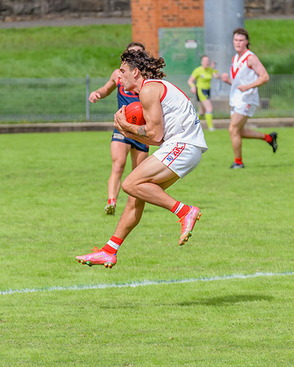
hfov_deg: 3.0
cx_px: 116
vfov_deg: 3.7
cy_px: 168
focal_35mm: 521
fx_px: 5667
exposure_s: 1/1600
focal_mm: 280
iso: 800
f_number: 10
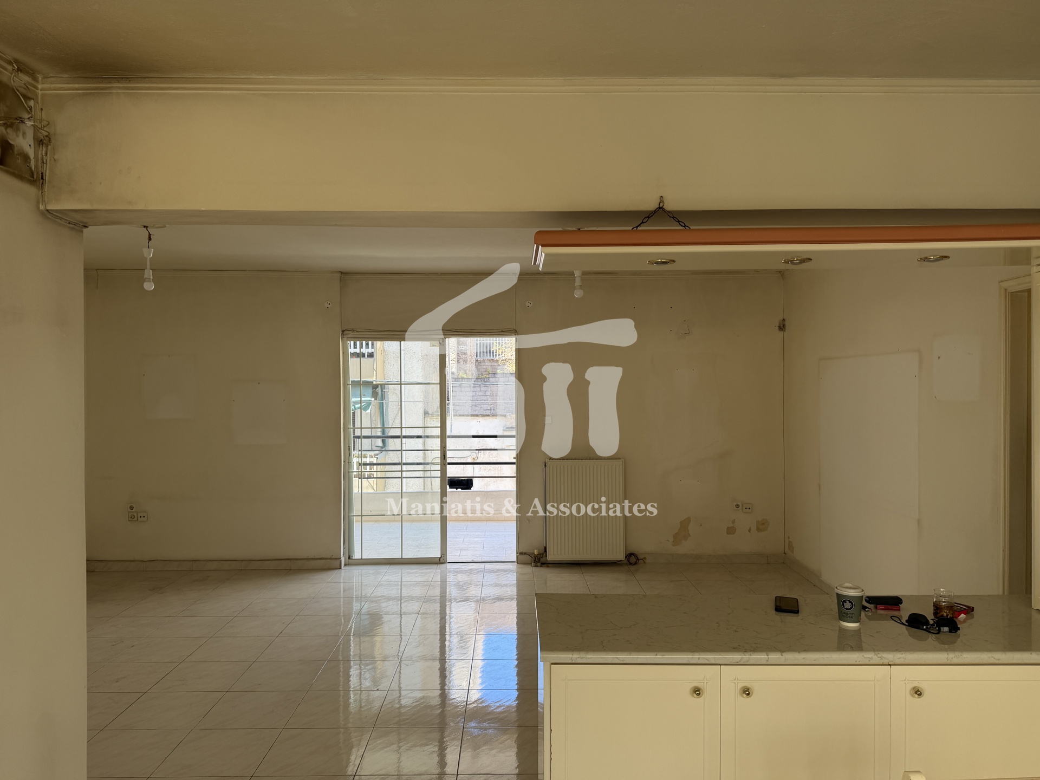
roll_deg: -0.1
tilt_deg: -1.2
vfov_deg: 56.8
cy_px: 390
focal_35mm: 24
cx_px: 520
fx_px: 721
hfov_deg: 71.6
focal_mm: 6.76
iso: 80
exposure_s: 1/206
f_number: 1.78
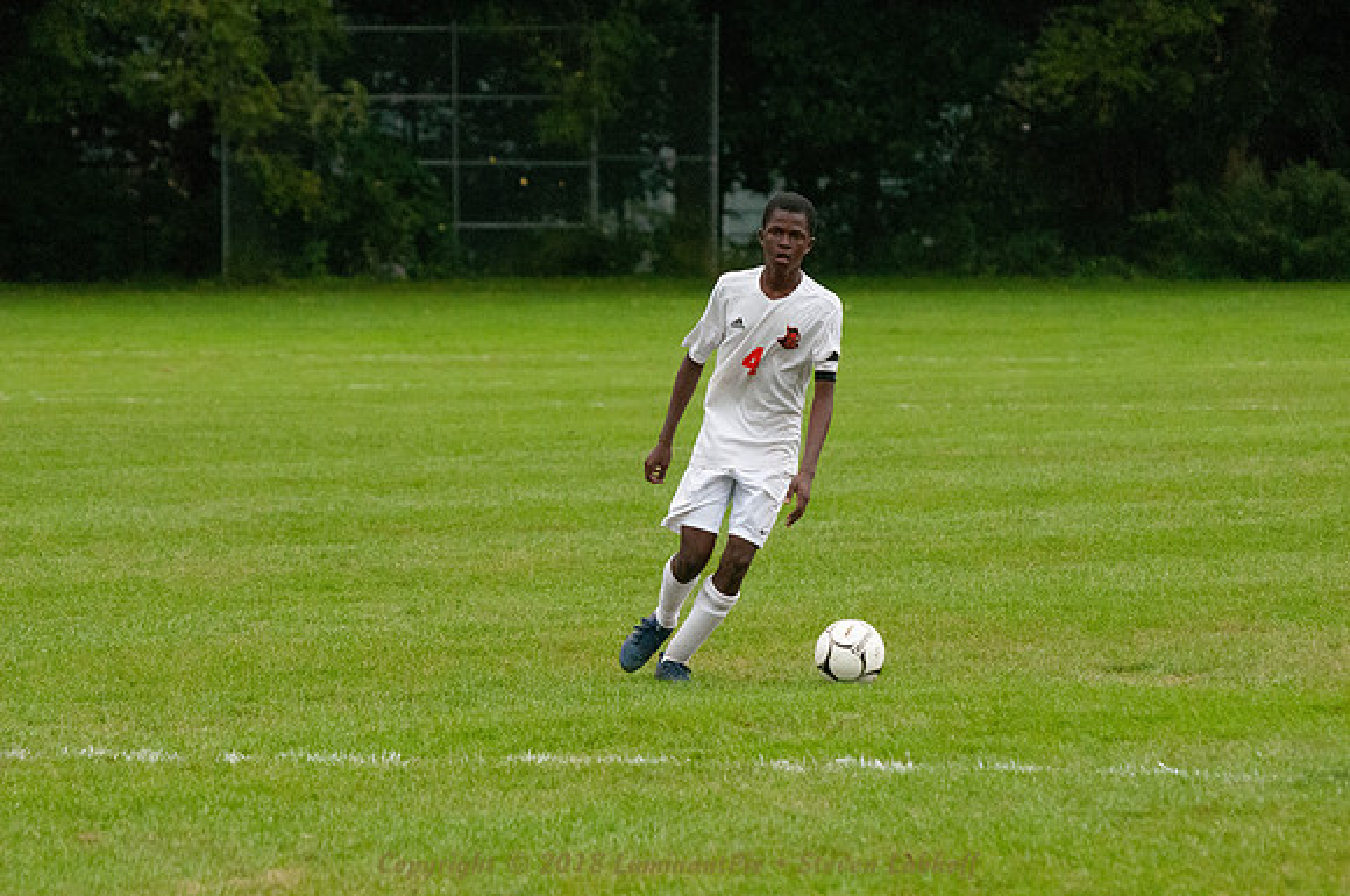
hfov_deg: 6.0
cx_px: 675
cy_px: 448
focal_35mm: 345
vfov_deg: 4.0
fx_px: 12919
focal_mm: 230
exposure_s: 1/800
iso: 3200
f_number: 8
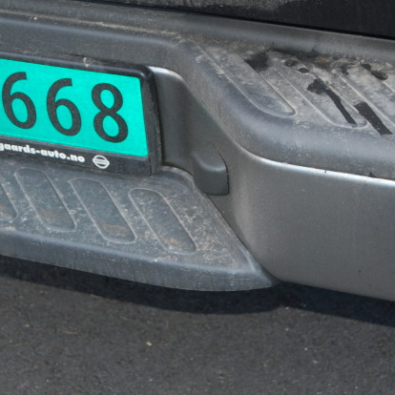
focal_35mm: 113
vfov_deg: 15.4
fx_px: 1459
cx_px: 212
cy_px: 181
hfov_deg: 15.4
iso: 400
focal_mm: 46
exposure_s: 1/60
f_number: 5.3
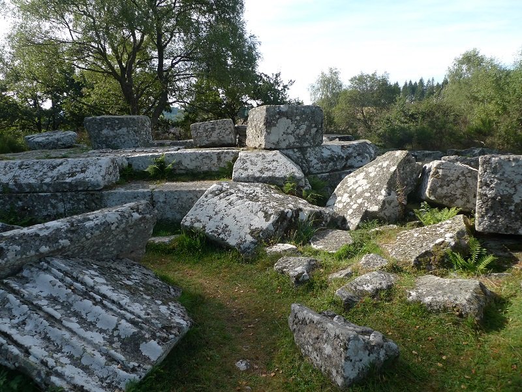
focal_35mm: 24
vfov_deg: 56.8
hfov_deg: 71.6
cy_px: 196
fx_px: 362
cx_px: 261
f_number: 3.2
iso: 80
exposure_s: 1/400
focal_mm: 5.1
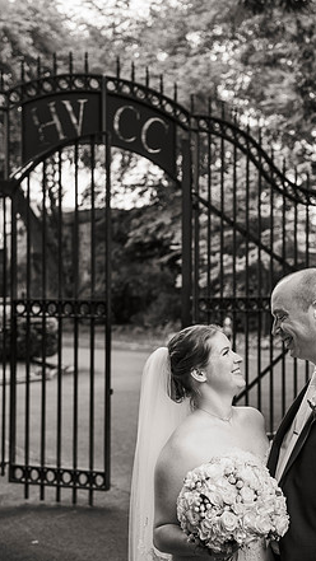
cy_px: 285
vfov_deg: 33.8
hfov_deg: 19.4
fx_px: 924
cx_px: 177
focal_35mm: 62
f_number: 4
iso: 800
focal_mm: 58
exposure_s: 1/400
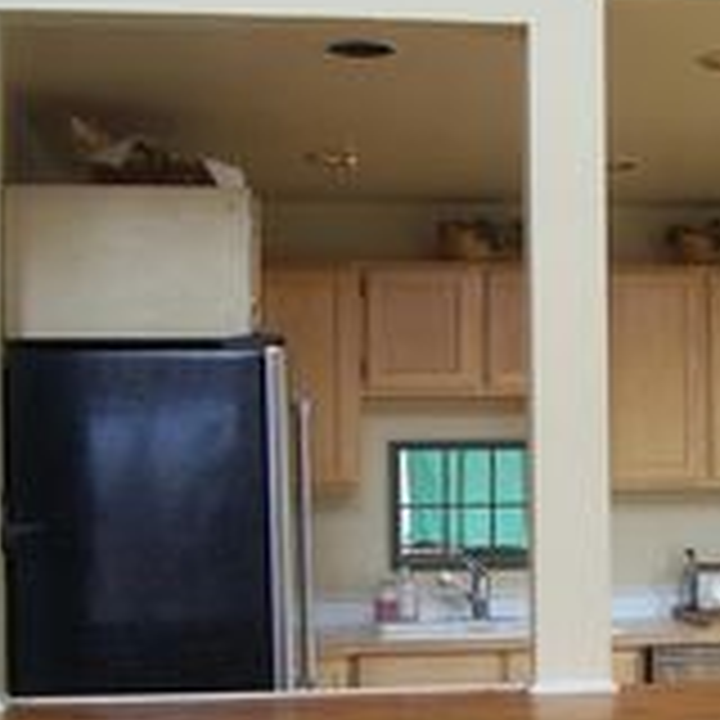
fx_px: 1624
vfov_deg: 24.9
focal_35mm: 69
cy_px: 486
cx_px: 576
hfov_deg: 24.6
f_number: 2.7
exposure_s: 1/90
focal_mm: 5.6
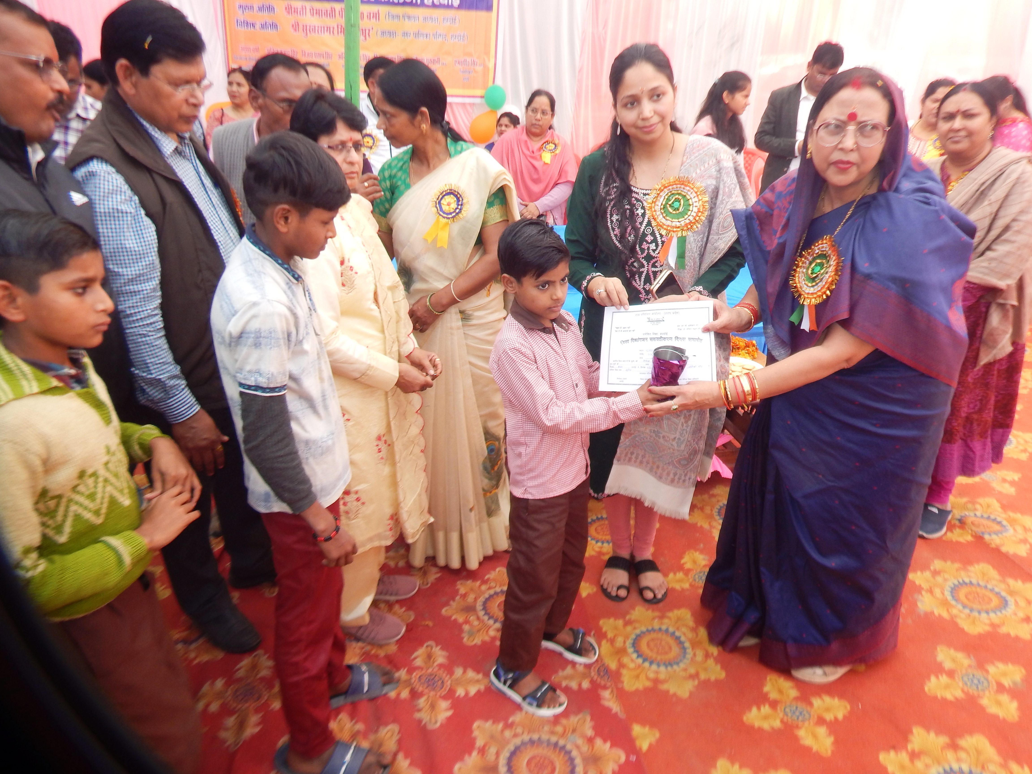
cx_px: 516
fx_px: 745
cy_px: 387
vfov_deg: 54.9
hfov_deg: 69.4
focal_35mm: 25
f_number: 3.1
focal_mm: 4.5
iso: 125
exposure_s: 1/125
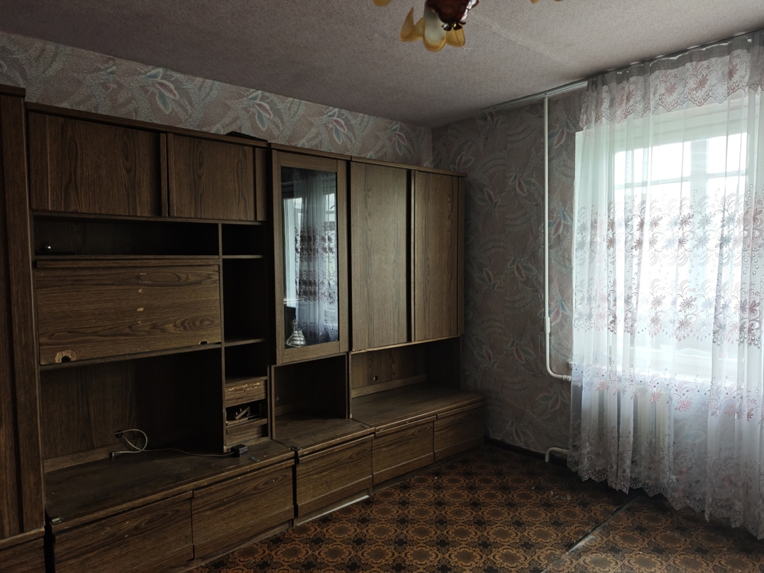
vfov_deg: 58.9
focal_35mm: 23
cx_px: 382
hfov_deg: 73.9
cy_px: 286
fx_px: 508
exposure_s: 1/50
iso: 200
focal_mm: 8.72
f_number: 1.63
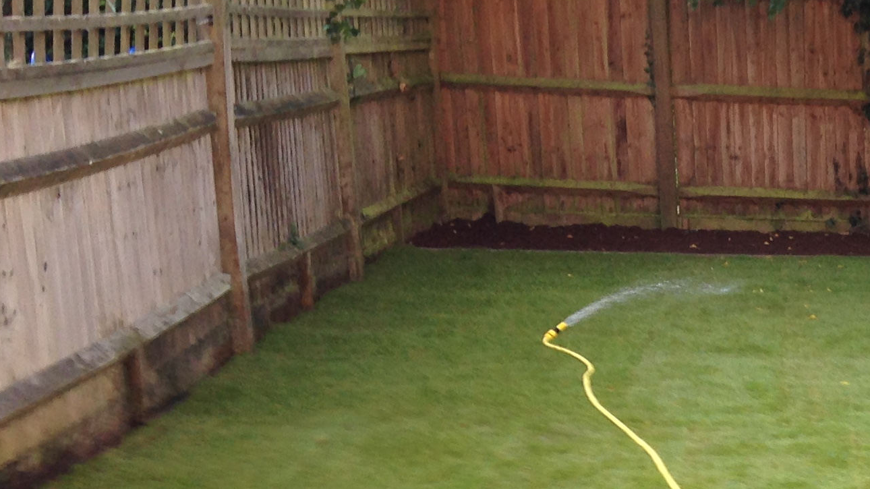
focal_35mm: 91
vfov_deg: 12.8
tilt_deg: -21.3
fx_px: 2099
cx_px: 979
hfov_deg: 22.0
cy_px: 675
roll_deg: +0.1
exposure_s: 1/120
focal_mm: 4.12
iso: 50
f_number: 2.4
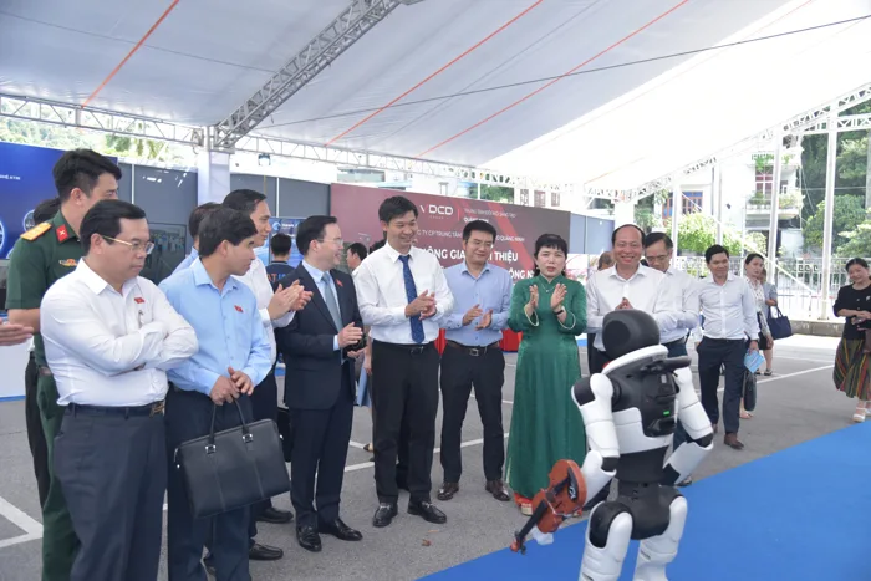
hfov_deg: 58.7
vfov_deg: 41.1
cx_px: 436
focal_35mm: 32
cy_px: 290
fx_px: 774
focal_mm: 32
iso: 500
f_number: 4
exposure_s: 1/320
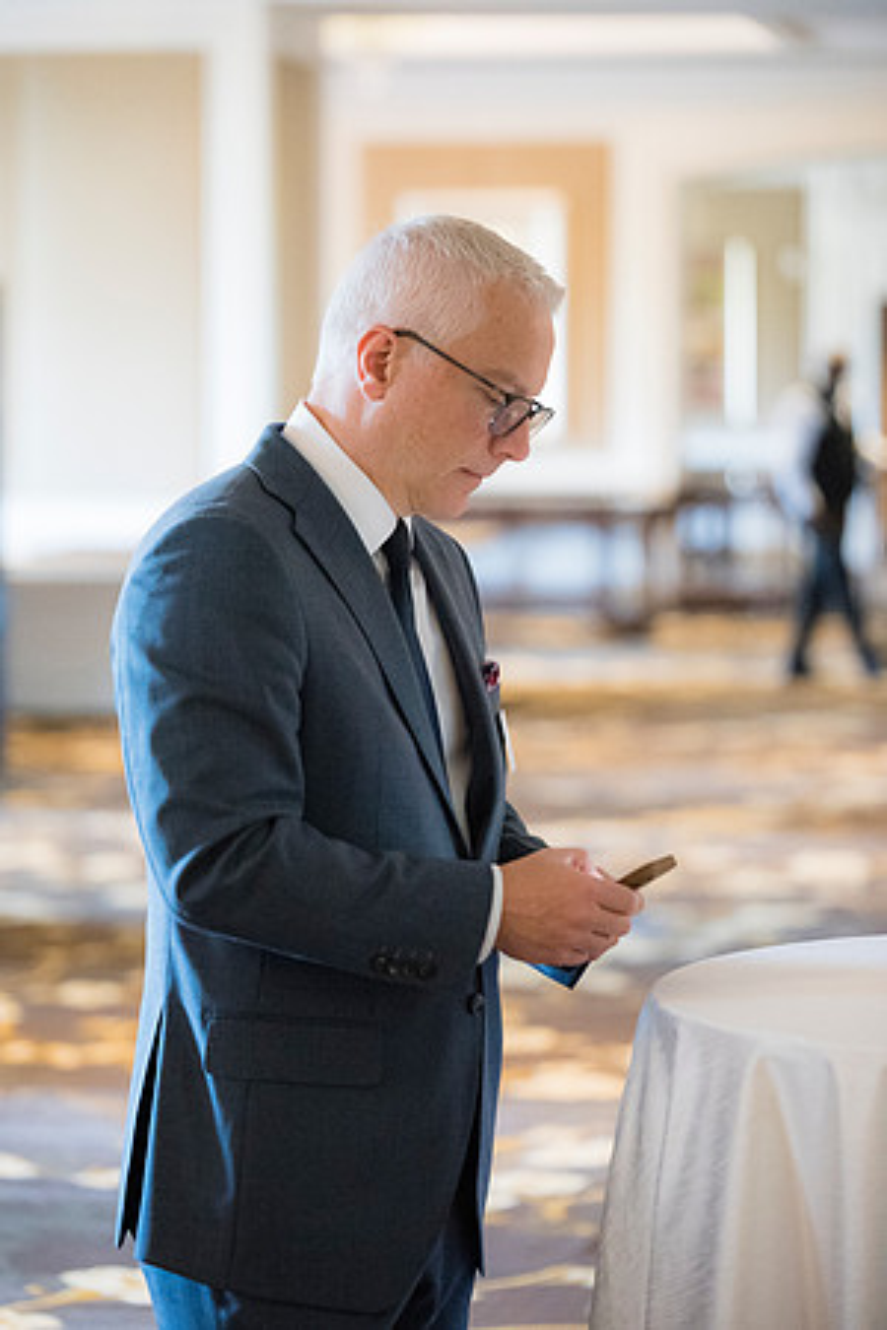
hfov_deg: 11.4
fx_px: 4435
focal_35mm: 120
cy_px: 665
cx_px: 444
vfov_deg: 17.1
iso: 6400
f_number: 2.8
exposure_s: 1/125
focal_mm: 120
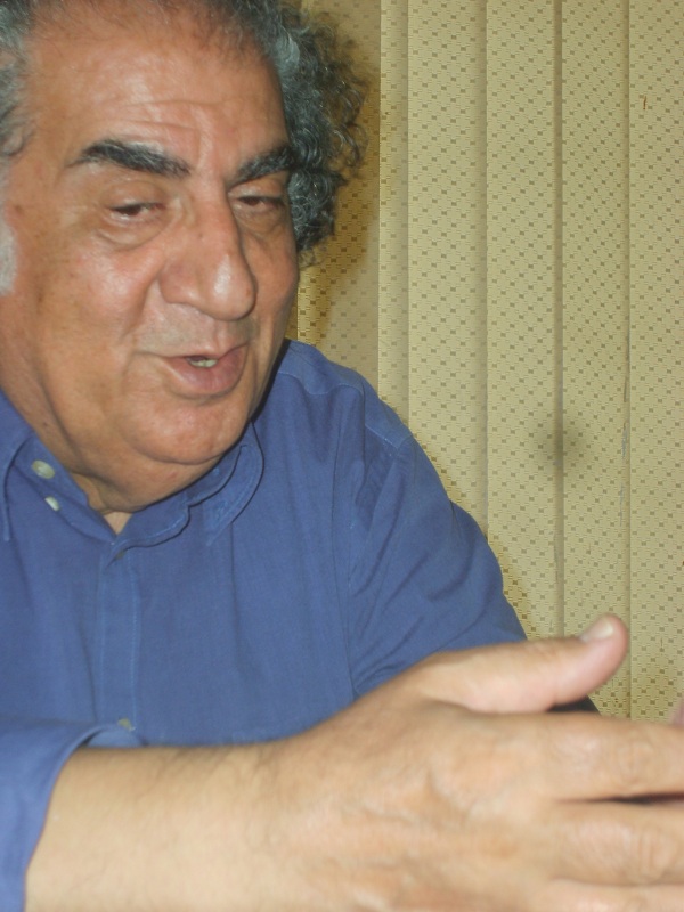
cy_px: 456
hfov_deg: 18.2
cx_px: 342
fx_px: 2134
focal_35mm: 81
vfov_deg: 24.1
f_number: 4.2
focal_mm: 13.7
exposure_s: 1/60
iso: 100
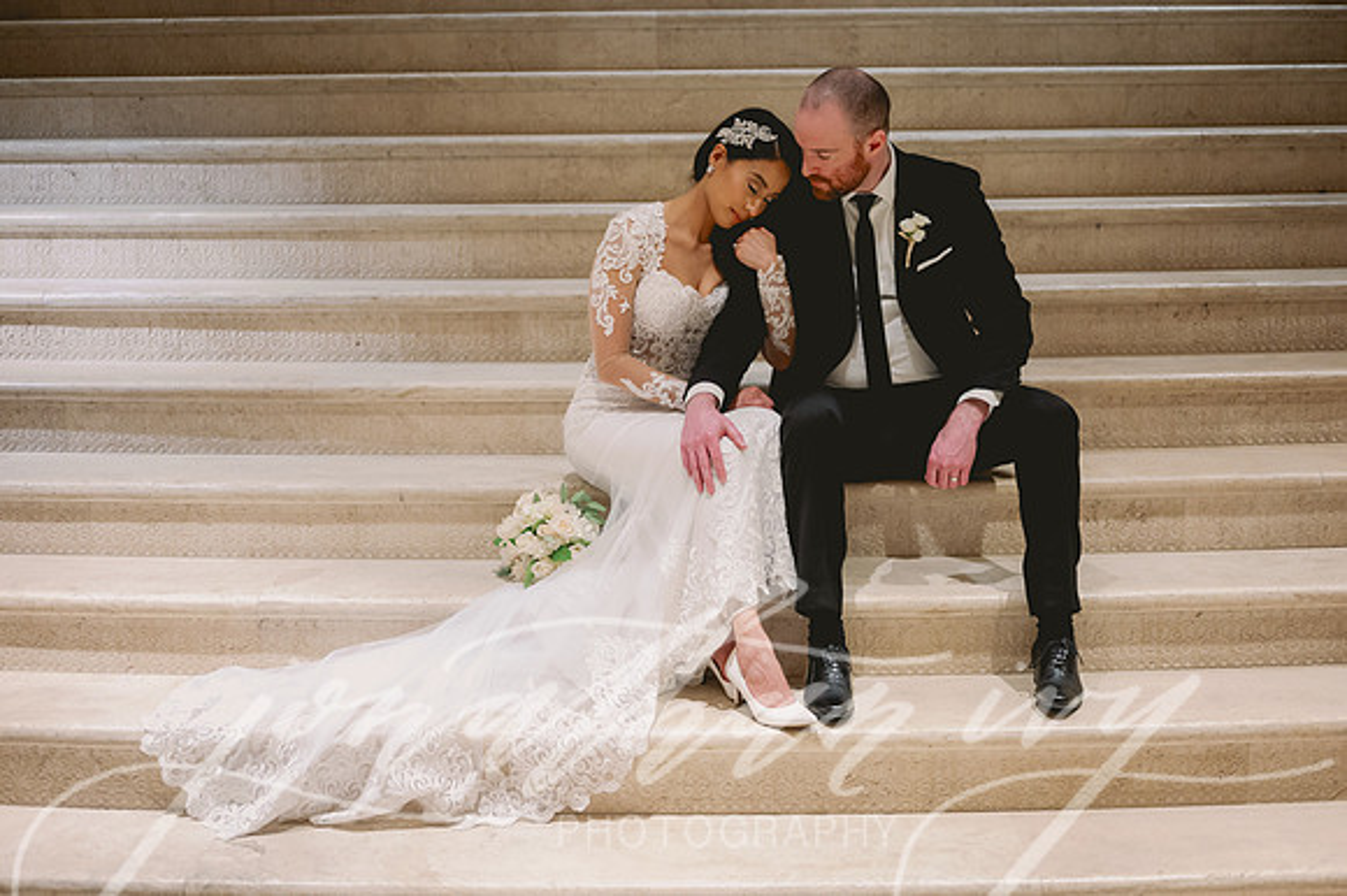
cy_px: 448
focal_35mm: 50
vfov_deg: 27.0
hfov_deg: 39.6
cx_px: 674
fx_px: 1870
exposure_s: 1/100
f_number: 2
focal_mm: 50
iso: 1600
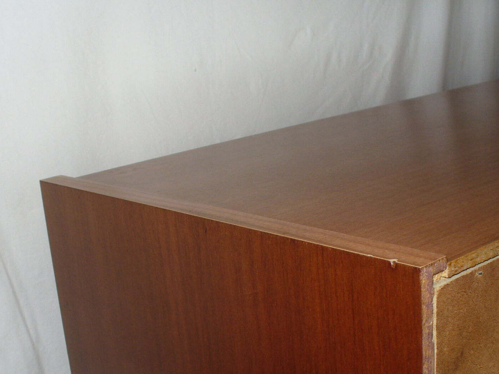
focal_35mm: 54
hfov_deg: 35.5
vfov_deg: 26.9
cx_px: 220
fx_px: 778
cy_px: 242
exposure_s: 1/30
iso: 80
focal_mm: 6.1
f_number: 2.8
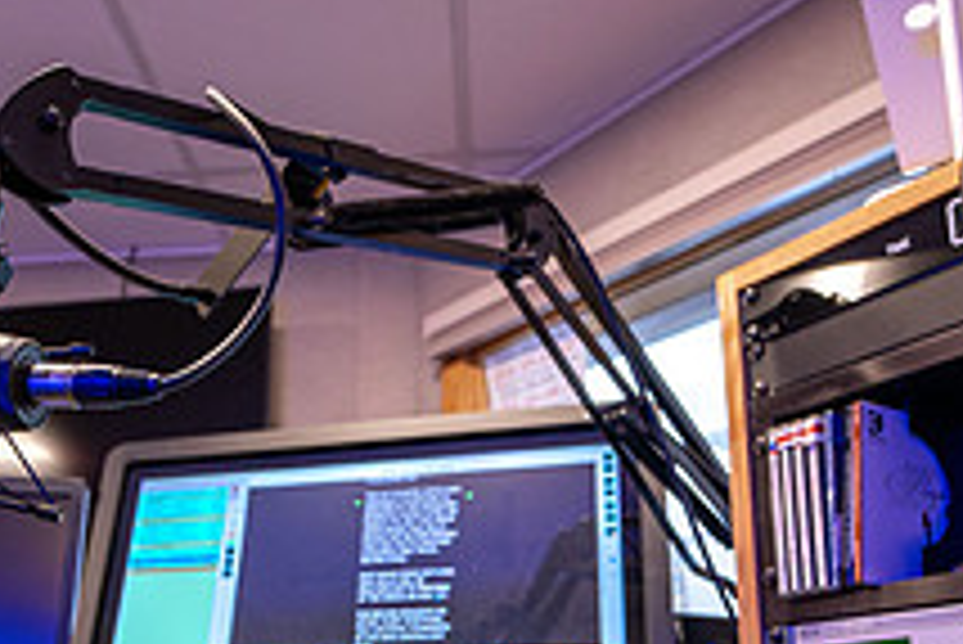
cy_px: 560
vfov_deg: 32.8
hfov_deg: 49.0
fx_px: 1044
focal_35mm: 39
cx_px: 354
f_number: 4
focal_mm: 14
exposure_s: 1/160
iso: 1250
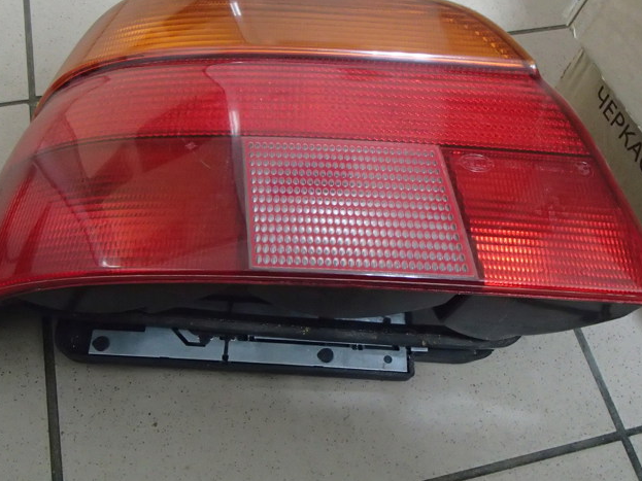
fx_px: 705
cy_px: 235
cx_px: 317
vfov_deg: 37.7
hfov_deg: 49.0
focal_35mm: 38
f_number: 4.7
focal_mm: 6.64
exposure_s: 1/15
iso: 1600
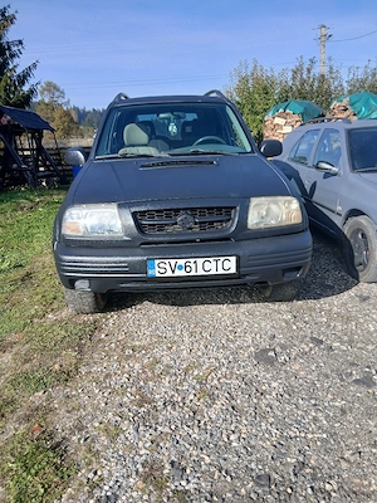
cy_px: 252
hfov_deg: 53.1
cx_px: 188
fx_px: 378
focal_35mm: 26
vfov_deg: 67.3
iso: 20
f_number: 1.8
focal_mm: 3.98
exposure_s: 1/370
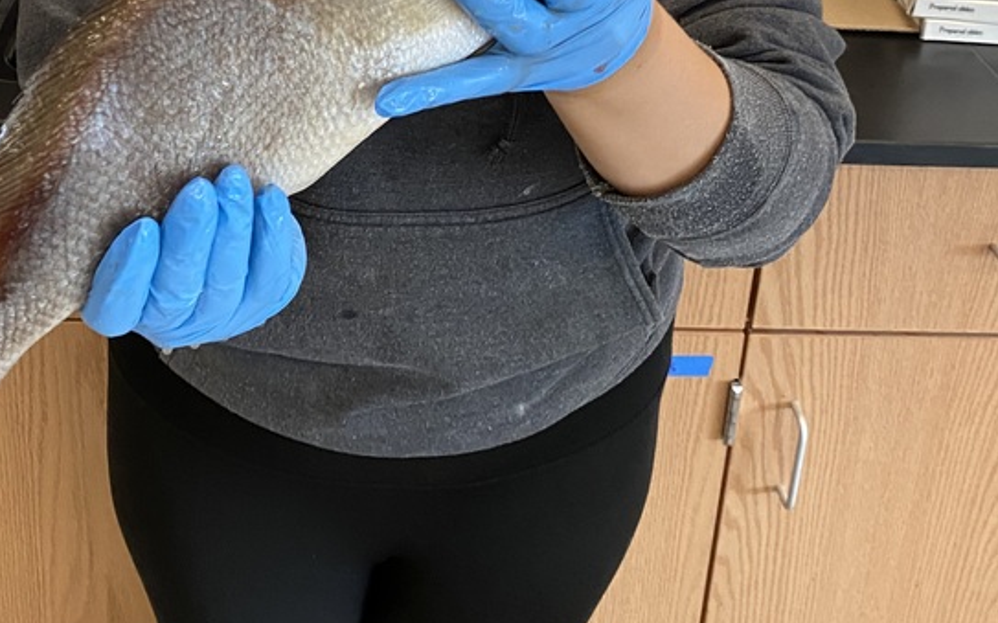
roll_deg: -2.9
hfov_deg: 38.7
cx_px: 382
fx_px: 1414
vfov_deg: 23.3
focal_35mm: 52
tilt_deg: -21.2
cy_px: -62
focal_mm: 4.25
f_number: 1.8
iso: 160
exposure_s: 1/60
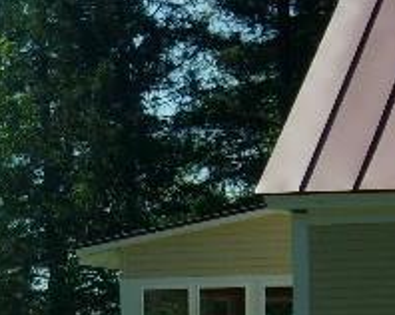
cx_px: -148
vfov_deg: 7.0
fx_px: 2581
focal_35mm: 221
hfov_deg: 8.6
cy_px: 317
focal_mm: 12.5
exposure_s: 1/52
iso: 80
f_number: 17.2
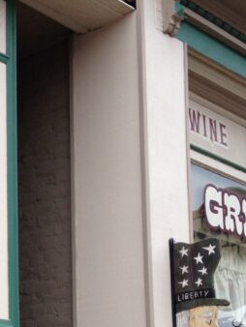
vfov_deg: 18.2
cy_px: 312
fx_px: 1003
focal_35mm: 106
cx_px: -70
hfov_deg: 13.5
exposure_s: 1/234
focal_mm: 4.28
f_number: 2.4
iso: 50
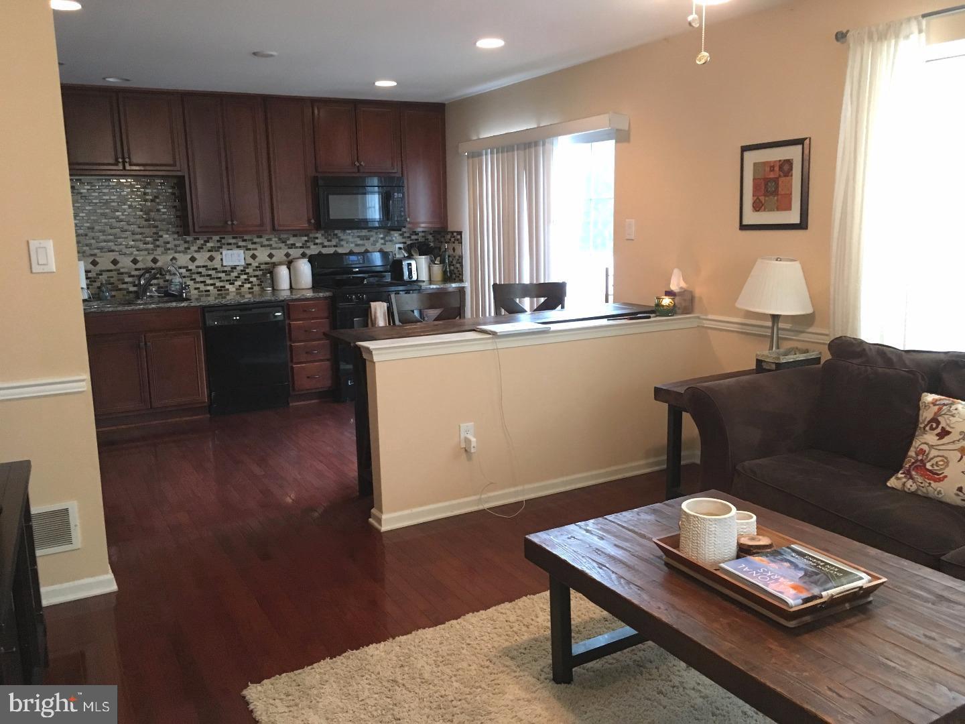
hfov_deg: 61.7
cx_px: 482
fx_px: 808
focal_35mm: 29
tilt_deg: -11.7
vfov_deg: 48.2
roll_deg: +1.4
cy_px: 362
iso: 200
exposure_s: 1/30
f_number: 2.2
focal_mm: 4.15
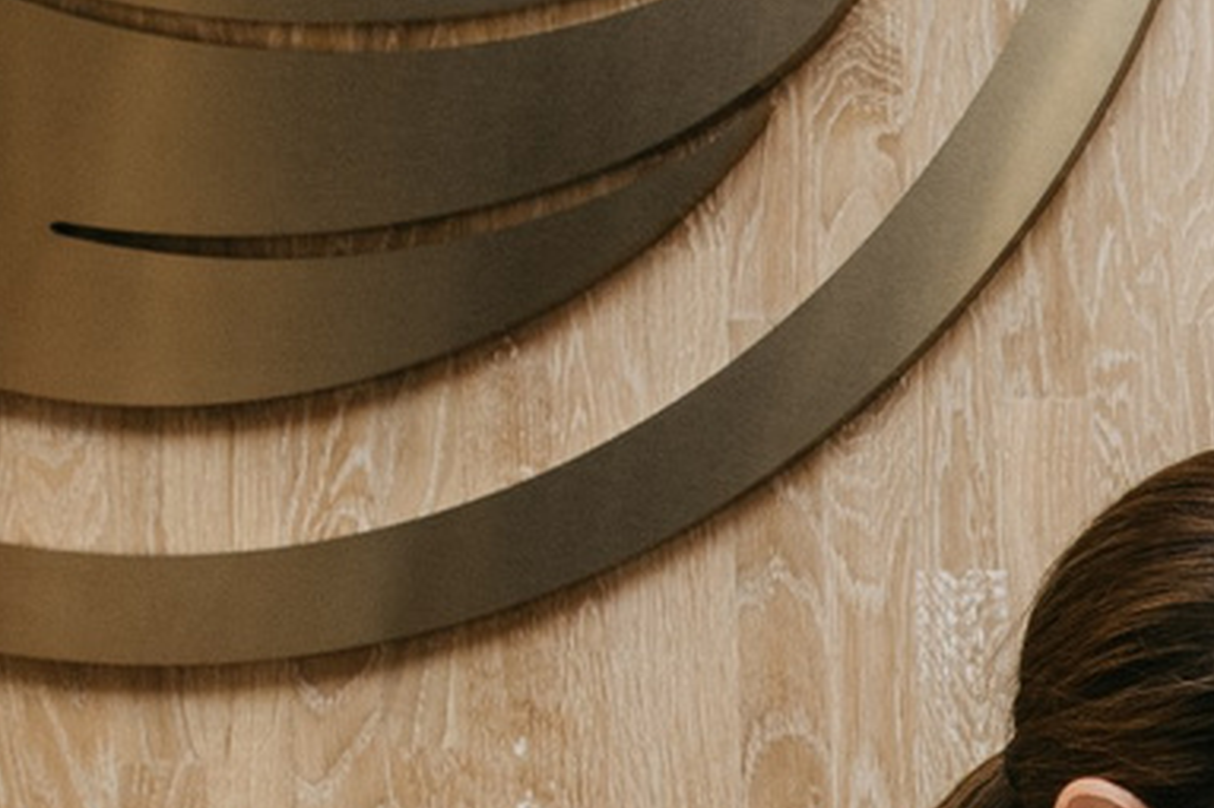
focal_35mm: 179
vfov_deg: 7.6
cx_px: 2302
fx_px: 6033
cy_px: 1104
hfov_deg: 10.7
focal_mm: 26
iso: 160
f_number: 4
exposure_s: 1/160
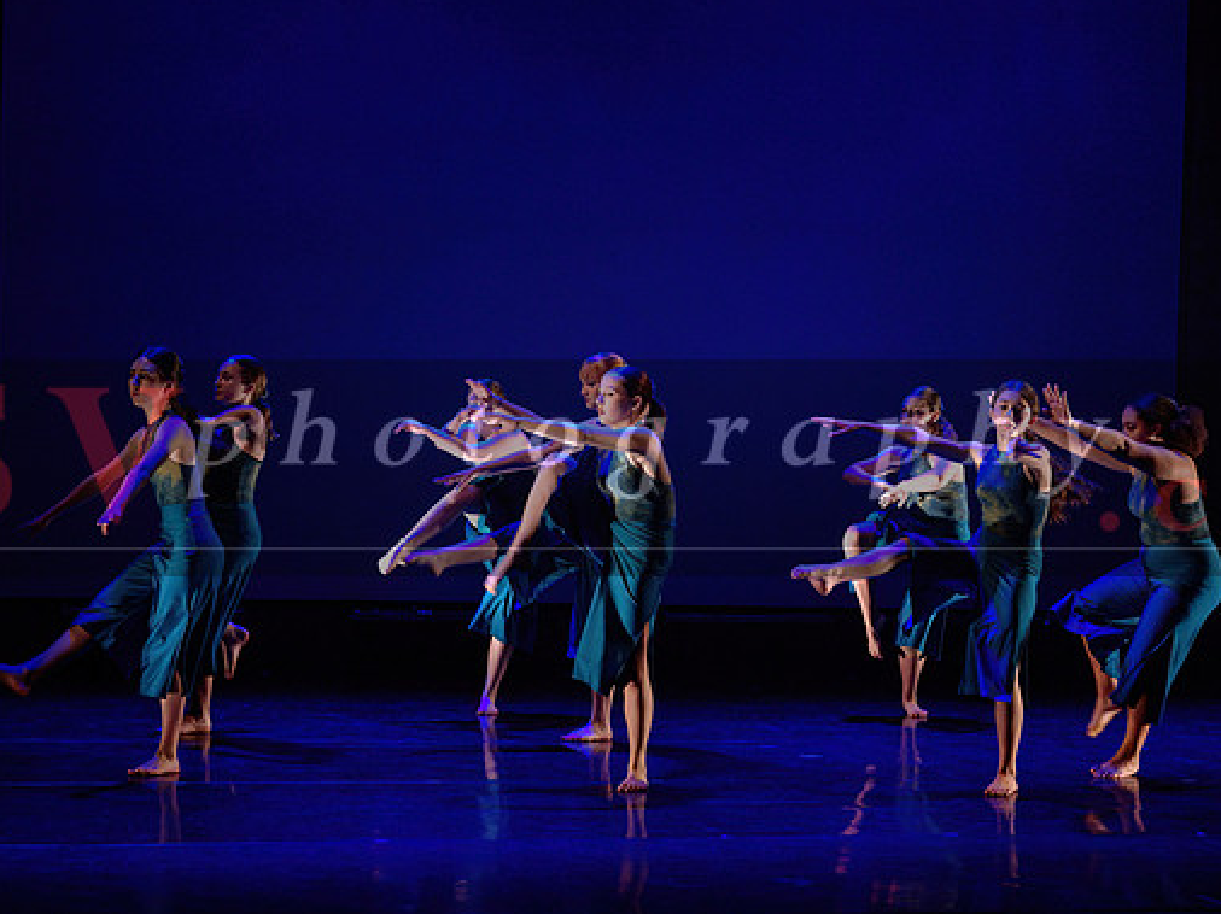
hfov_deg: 19.4
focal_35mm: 101
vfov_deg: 14.6
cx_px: 708
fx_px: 3561
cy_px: 349
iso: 1600
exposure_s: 1/200
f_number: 2.8
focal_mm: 75
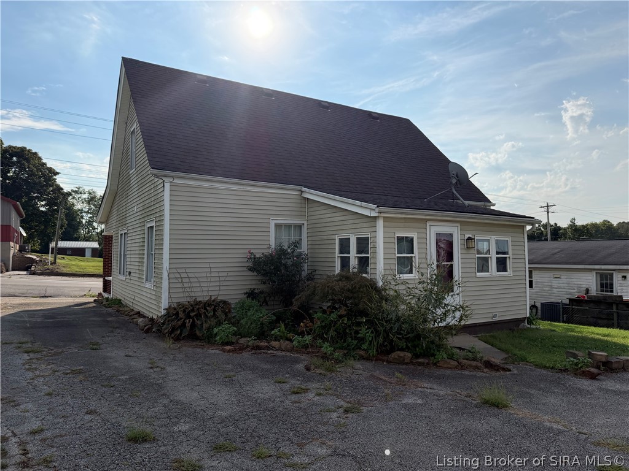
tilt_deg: +2.6
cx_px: 314
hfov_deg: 71.6
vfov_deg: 56.8
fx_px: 436
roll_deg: +0.0
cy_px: 236
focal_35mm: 24
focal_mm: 6.76
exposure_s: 1/10309
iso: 125
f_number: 1.78
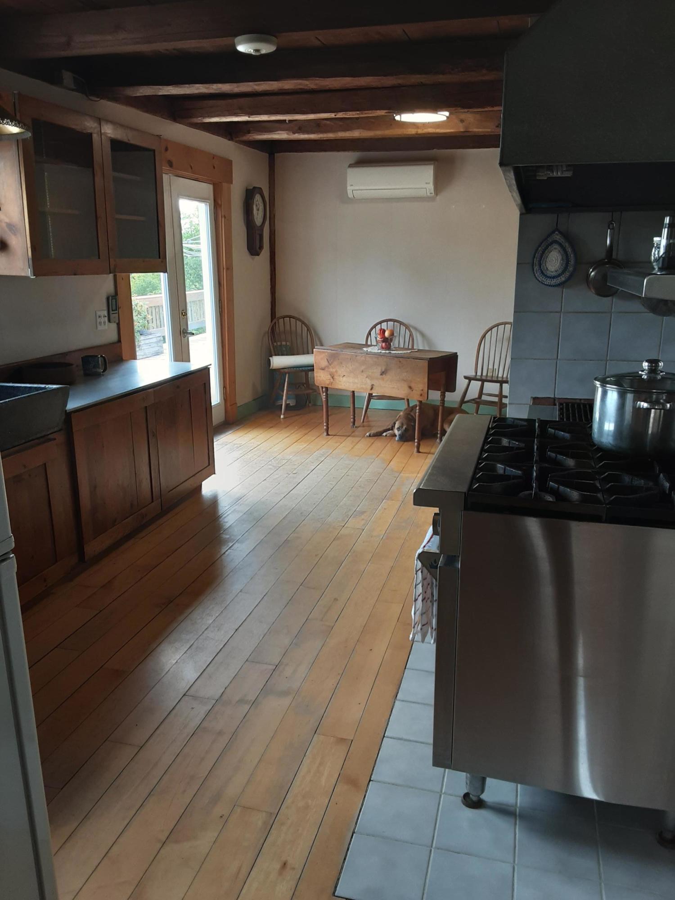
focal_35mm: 28
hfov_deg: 49.7
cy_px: 450
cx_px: 338
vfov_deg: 63.4
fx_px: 728
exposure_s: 1/40
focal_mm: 2.9
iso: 40
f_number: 1.9
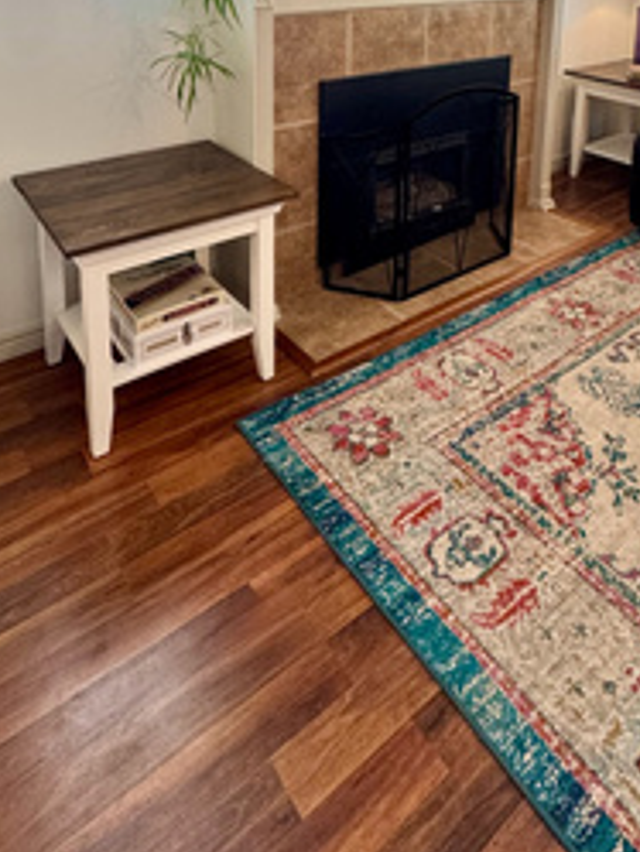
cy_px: 44
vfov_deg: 54.4
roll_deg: -0.9
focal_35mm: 27
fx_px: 665
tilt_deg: -8.8
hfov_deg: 51.4
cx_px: 342
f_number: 2.2
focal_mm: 2.22
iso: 320
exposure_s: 1/120
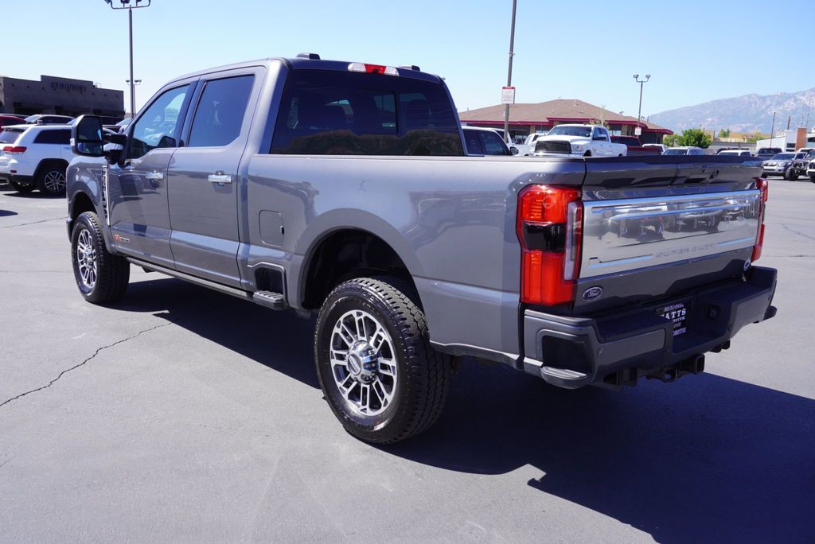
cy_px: 272
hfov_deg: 59.5
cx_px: 408
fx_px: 713
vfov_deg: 41.8
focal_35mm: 32
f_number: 8
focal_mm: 21
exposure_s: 1/125
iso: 100
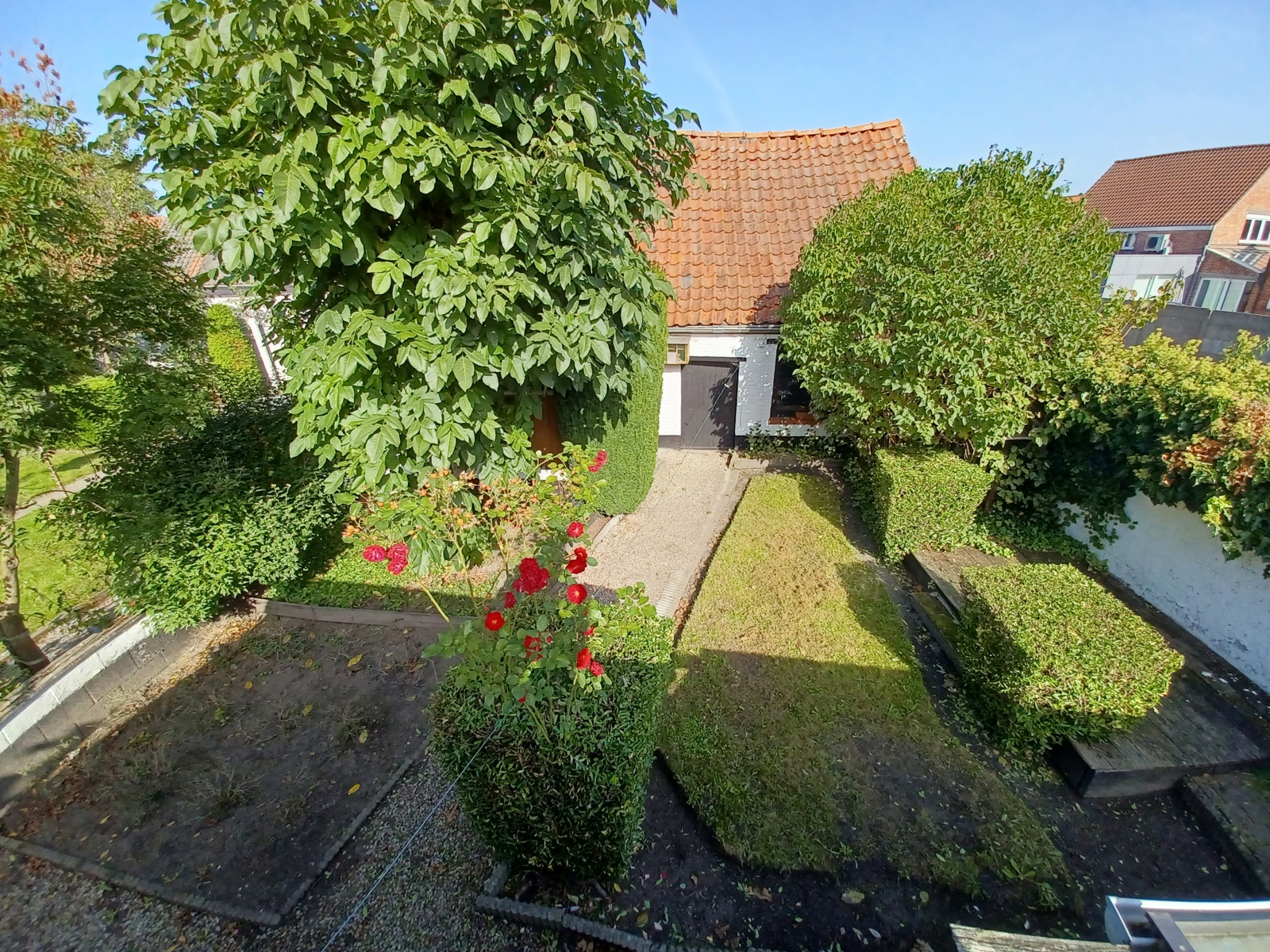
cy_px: 476
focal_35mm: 13
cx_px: 635
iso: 40
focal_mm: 1.42
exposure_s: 1/570
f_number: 2.2
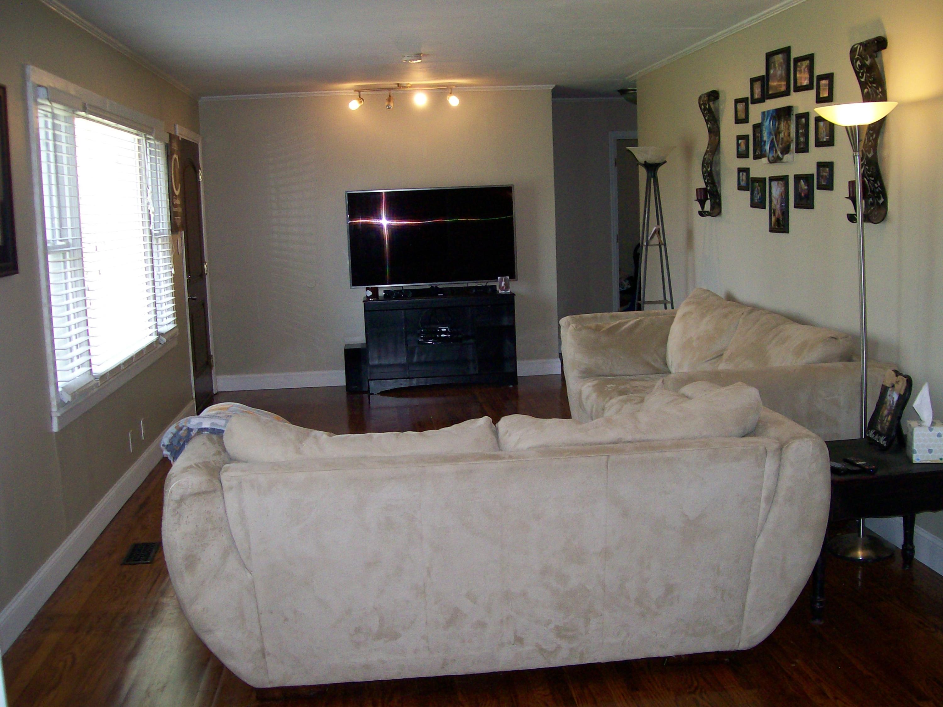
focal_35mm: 36
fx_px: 981
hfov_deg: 51.4
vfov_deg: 39.7
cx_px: 472
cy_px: 354
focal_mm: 6
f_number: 2.7
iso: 140
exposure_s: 1/64
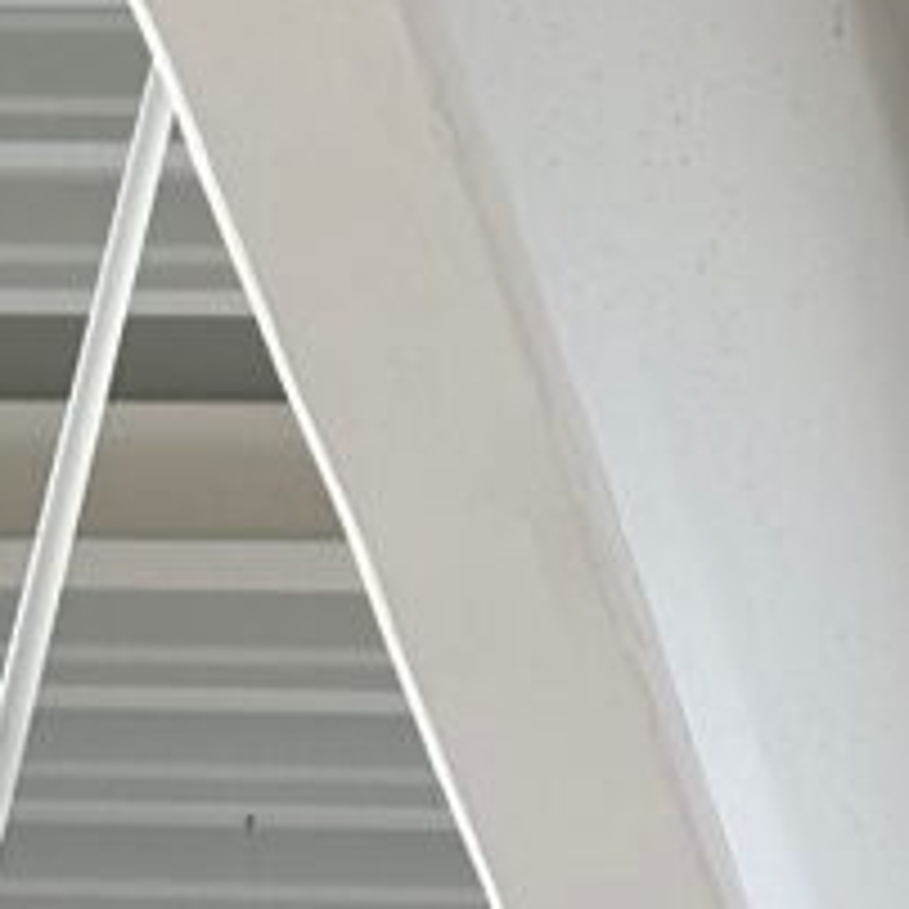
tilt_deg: +41.5
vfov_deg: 7.8
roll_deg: -7.9
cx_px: 1359
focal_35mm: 215
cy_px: -806
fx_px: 6387
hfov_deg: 8.0
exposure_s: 1/55
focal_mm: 6.86
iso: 250
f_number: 1.78
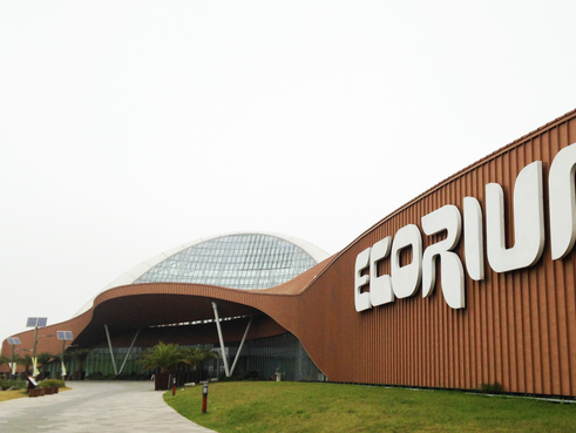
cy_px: 238
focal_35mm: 47
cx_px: 347
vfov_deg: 30.9
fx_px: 783
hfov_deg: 40.2
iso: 50
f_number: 2.4
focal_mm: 4.12
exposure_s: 1/1869
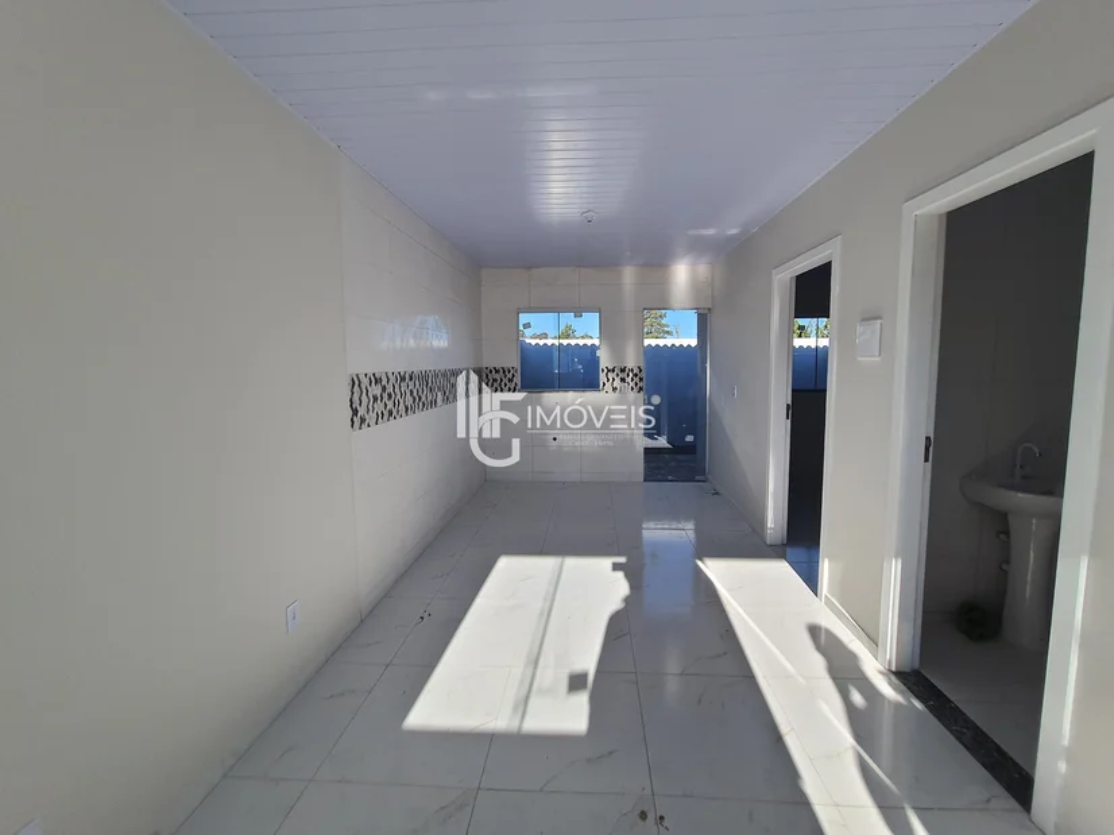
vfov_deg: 89.9
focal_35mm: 13
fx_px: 418
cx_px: 557
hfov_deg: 106.2
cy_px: 418
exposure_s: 1/808
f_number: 2.2
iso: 50
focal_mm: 1.74
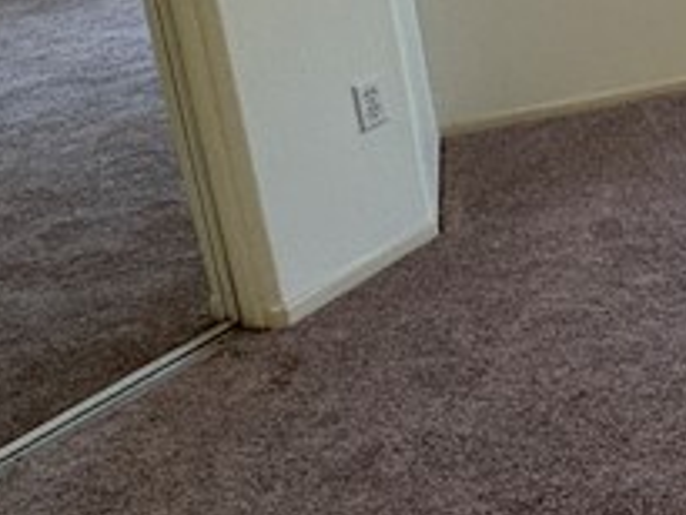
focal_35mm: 70
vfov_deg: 19.7
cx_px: 1154
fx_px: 1388
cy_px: -114
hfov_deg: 21.1
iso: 100
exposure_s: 1/120
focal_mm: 2.22
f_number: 2.2
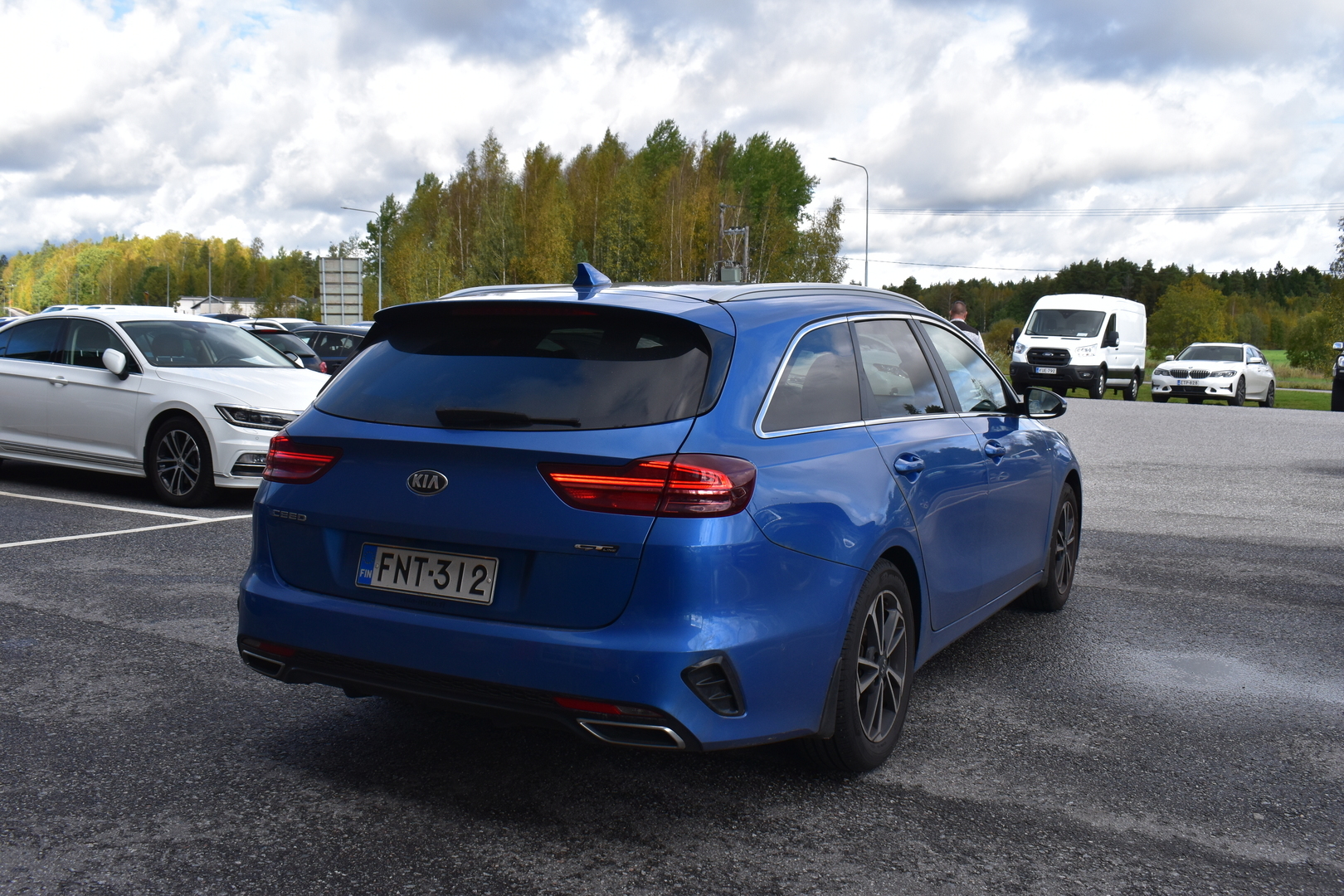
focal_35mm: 33
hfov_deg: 57.2
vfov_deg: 40.0
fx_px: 1232
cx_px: 672
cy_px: 448
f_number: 11
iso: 400
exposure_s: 1/350
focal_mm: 22
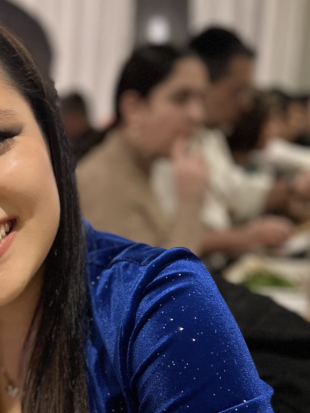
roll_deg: +2.7
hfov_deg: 25.1
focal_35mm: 55
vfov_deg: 32.6
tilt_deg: -21.2
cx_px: -11
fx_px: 657
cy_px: 393
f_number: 1.5
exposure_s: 1/30
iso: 800
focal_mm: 5.7
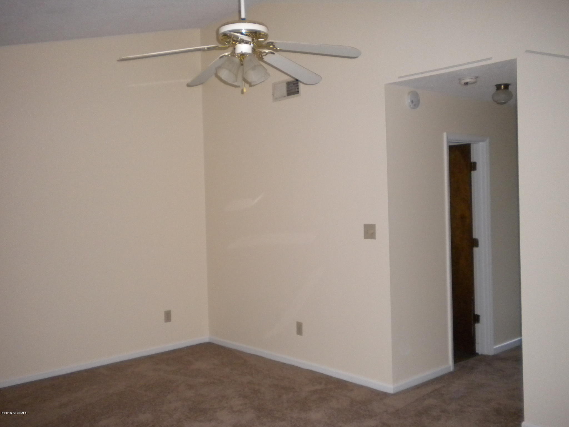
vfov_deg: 40.7
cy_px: 214
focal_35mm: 35
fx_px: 575
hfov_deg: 52.6
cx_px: 284
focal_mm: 6.3
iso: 400
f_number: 3.1
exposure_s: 1/30
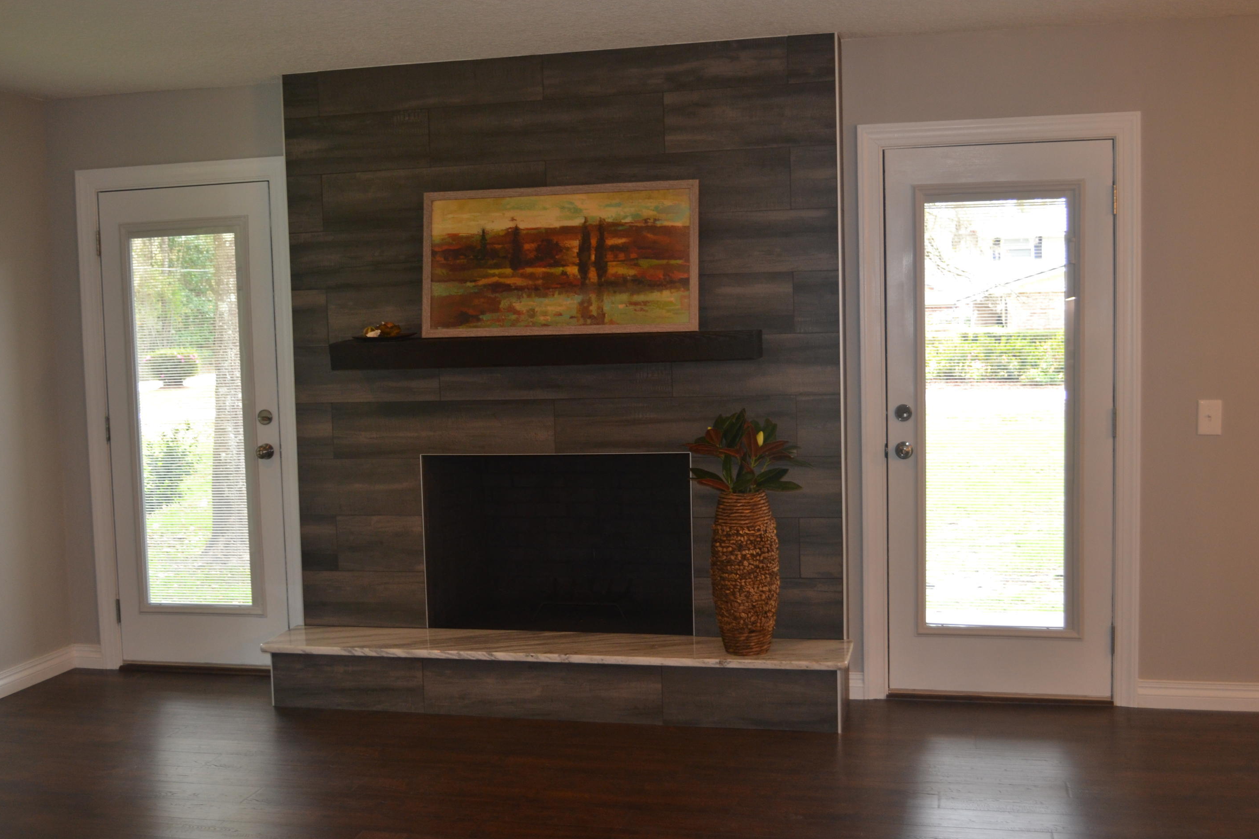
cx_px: 606
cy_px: 413
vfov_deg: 35.1
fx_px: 1329
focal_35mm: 38
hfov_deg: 50.7
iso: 400
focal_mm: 24
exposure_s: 1/60
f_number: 4
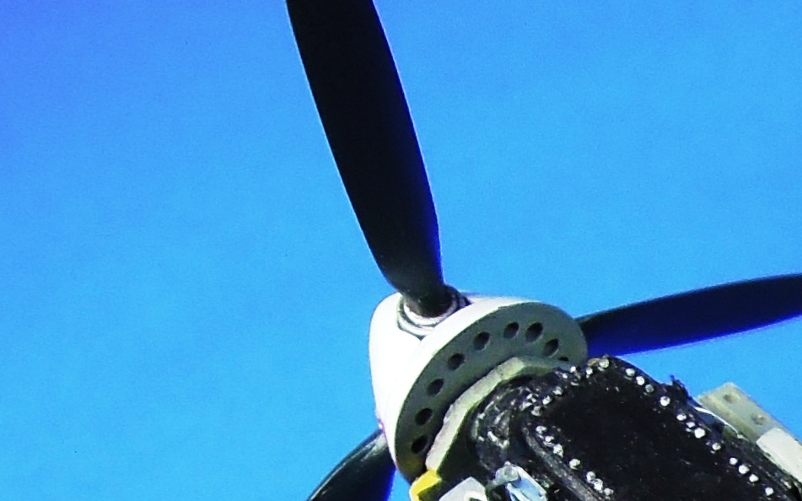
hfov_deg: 17.0
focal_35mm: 107
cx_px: 1308
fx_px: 2338
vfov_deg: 10.9
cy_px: 1080
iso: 160
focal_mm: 4.3
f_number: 2.8
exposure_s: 1/40
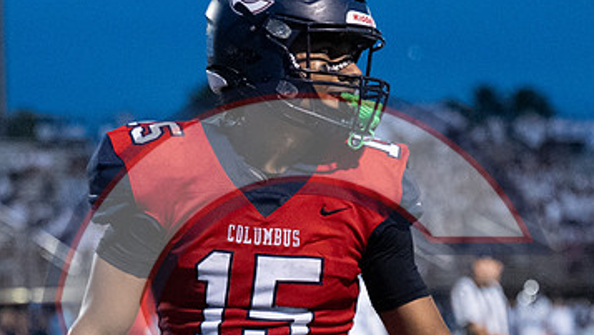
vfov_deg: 5.7
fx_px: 3324
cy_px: 355
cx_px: 282
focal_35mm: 211
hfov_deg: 10.2
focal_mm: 70
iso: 10000
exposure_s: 1/1600
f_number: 2.8
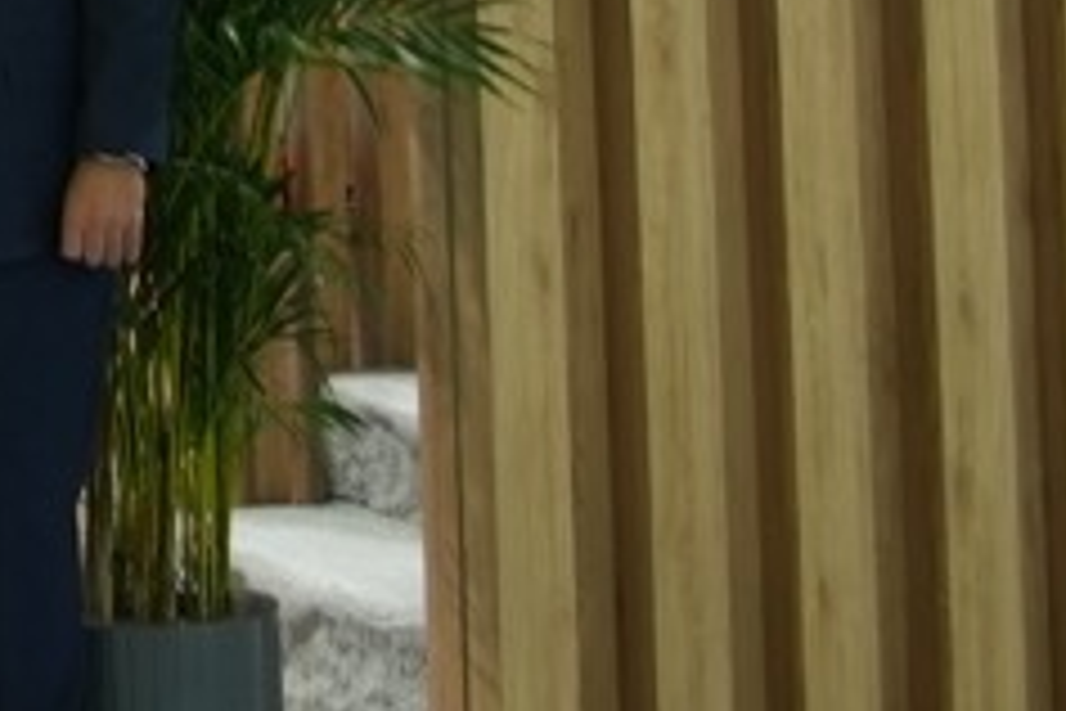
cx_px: -837
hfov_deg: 13.1
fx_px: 4204
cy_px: -632
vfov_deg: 9.2
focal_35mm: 142
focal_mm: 24
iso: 500
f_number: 2.8
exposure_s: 1/60
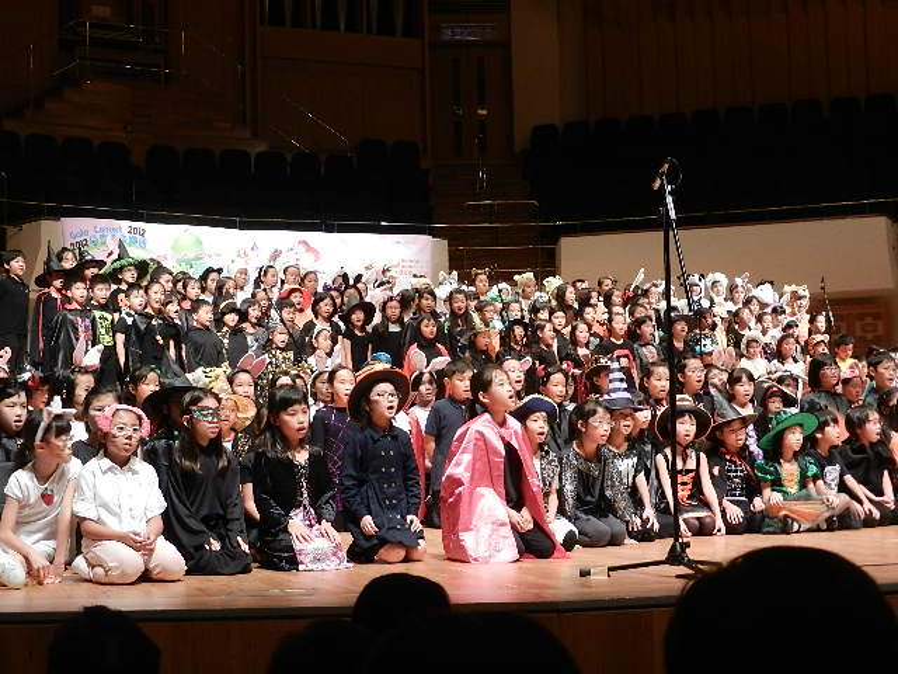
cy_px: 337
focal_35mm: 60
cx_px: 449
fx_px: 1557
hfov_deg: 32.2
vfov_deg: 24.4
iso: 400
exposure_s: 1/25
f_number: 4.5
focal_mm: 10.9
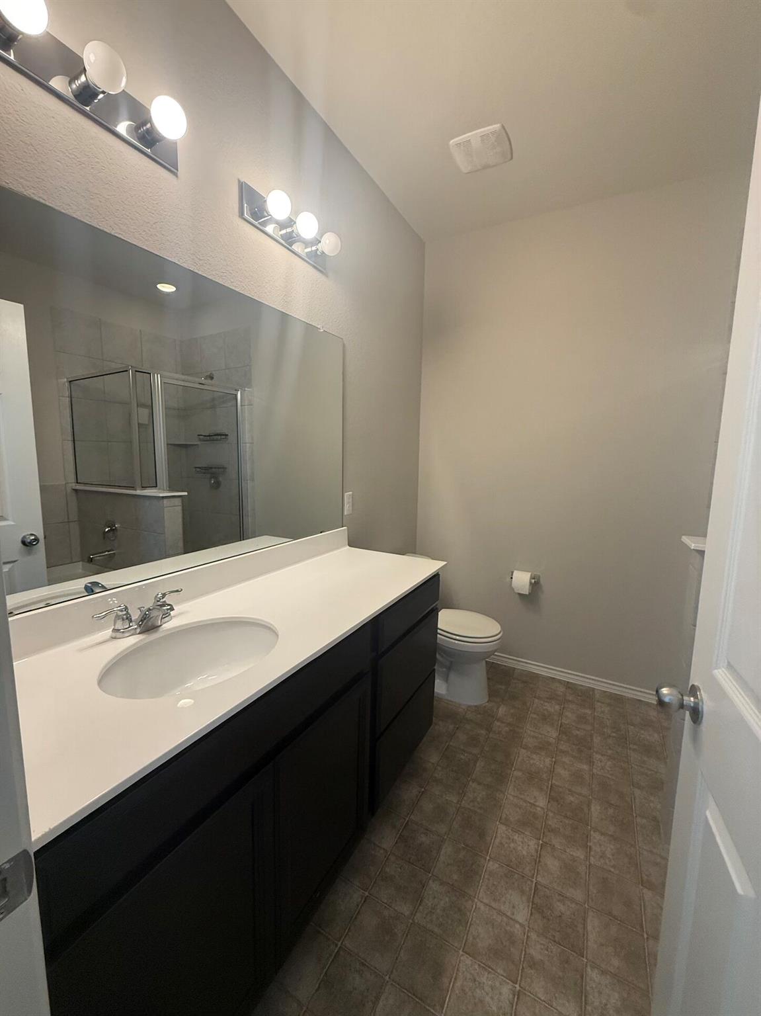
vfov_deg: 102.1
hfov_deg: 85.6
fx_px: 411
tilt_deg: -6.4
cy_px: 508
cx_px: 380
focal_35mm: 14
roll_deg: -0.9
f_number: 2.2
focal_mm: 2.22
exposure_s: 1/120
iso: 320
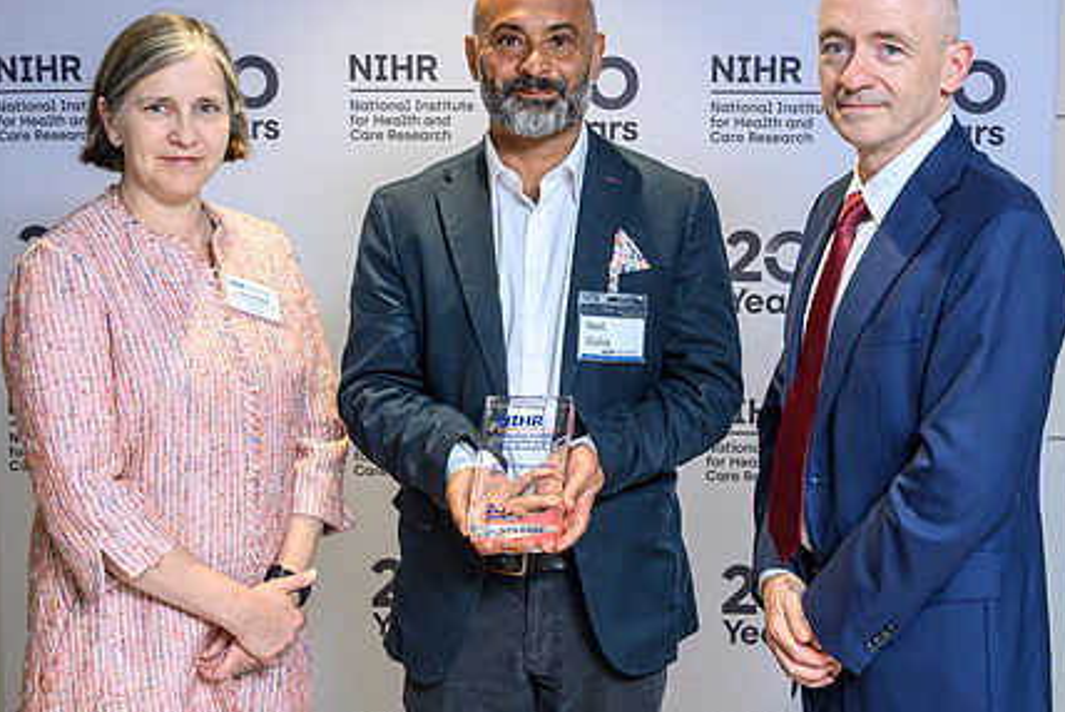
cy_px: 258
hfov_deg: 33.9
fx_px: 1747
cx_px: 599
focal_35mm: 59
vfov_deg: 23.0
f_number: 4.5
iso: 1250
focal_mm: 40
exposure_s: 1/200
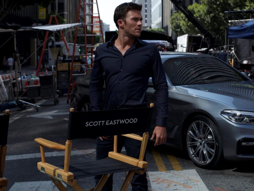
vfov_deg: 23.2
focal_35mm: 63
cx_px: 168
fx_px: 462
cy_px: 72
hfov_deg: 30.5
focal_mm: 55
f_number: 8
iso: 1600
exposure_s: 1/1600
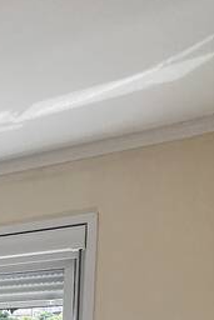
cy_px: 386
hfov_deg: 18.0
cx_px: -191
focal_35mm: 57
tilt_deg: -1.3
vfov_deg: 29.9
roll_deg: -2.2
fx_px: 508
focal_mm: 1.57
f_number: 1.8
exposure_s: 1/206
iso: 32
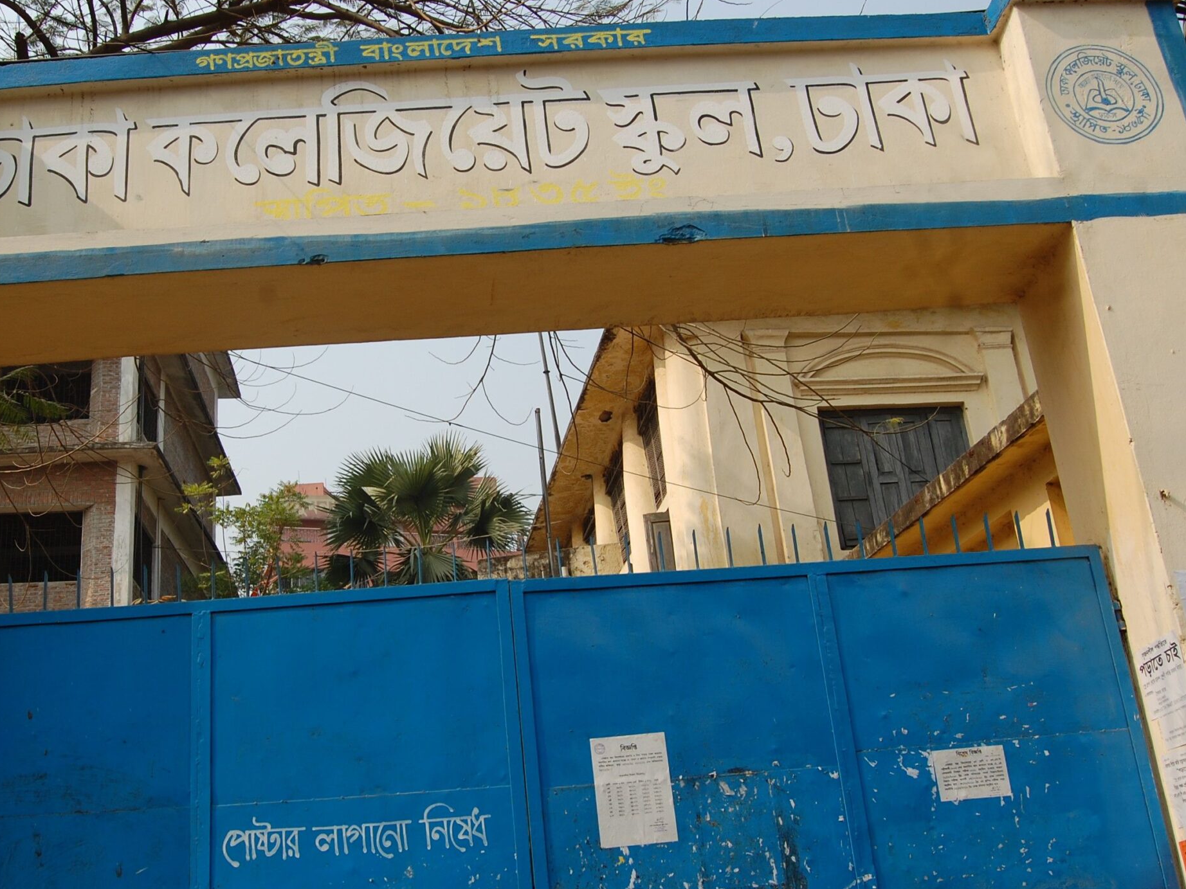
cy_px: 456
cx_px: 466
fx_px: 1233
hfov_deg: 51.0
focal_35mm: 36
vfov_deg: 39.7
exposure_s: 1/250
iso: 200
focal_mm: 18
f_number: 8
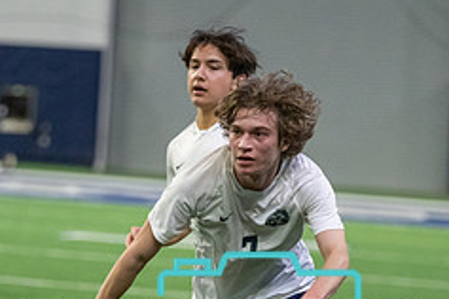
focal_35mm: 338
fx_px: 4215
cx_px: 201
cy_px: 342
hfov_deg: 6.1
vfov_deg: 4.1
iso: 5000
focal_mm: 138
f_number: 2.8
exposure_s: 1/1000
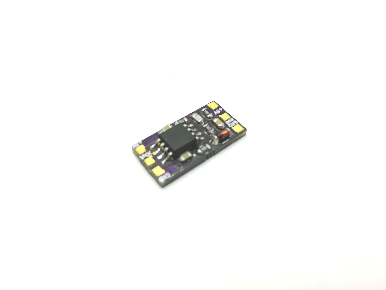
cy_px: 145
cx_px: 193
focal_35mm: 26
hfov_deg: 67.3
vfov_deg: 53.1
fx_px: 290
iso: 50
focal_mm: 3.46
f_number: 2.2
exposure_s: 1/428
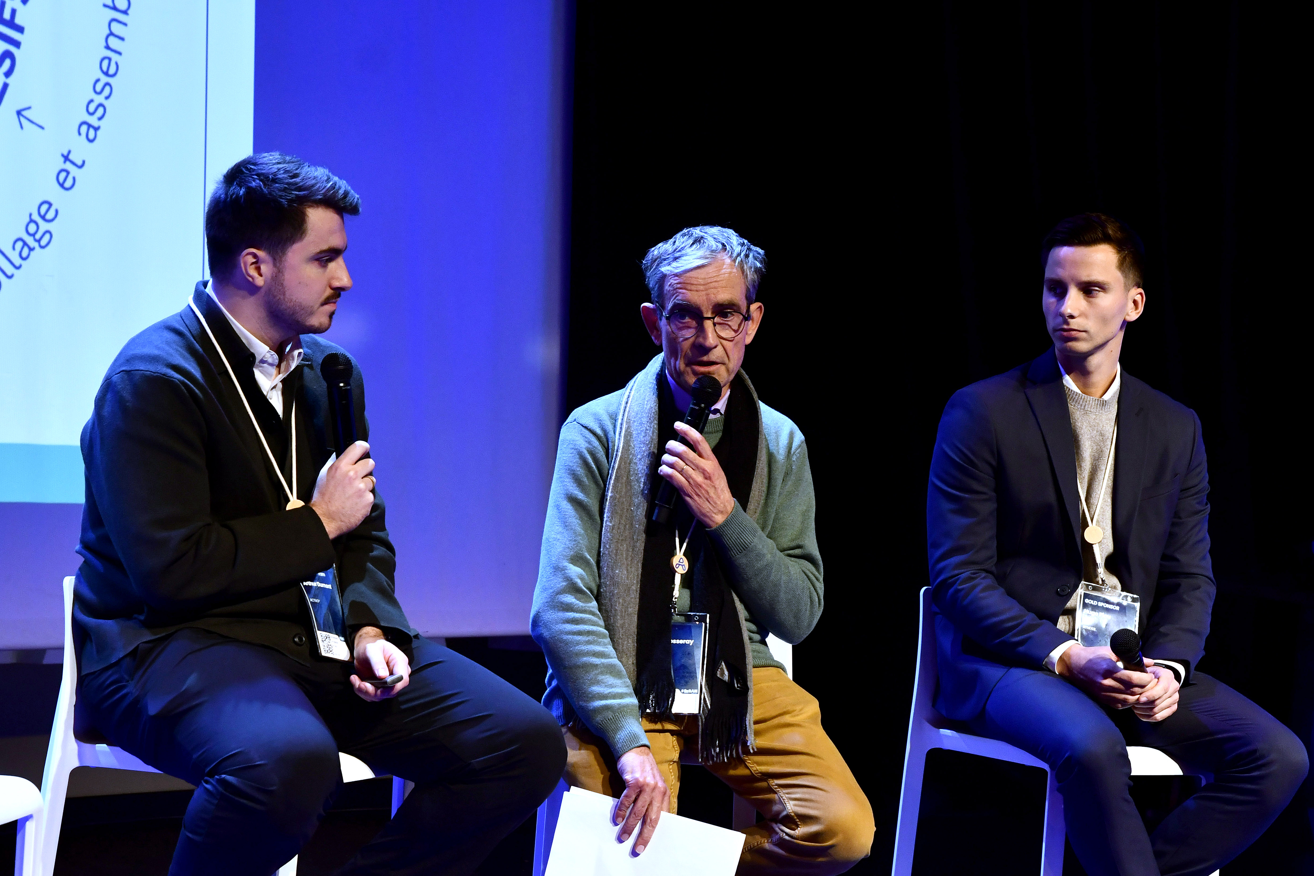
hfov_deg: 27.0
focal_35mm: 75
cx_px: 657
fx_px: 2737
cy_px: 438
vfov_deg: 18.2
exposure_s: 1/80
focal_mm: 50
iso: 1000
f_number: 5
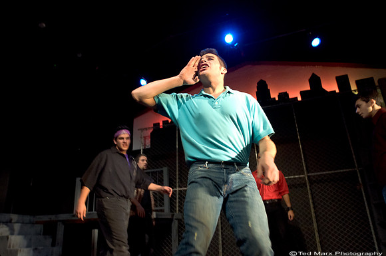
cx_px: 193
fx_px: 273
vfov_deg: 50.3
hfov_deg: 70.5
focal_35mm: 26
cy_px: 128
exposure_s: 1/100
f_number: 2.8
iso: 3200
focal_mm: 17
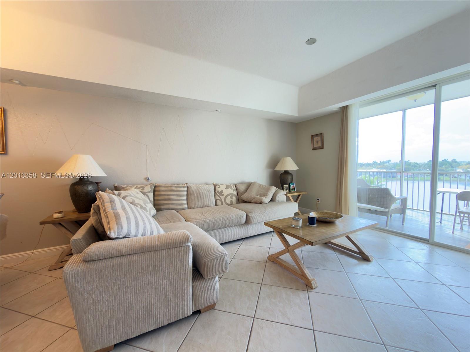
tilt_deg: -3.4
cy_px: 176
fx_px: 190
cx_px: 235
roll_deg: +1.6
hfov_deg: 102.1
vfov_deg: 85.7
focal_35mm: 14
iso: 100
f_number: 2.2
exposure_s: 1/30
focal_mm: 2.22
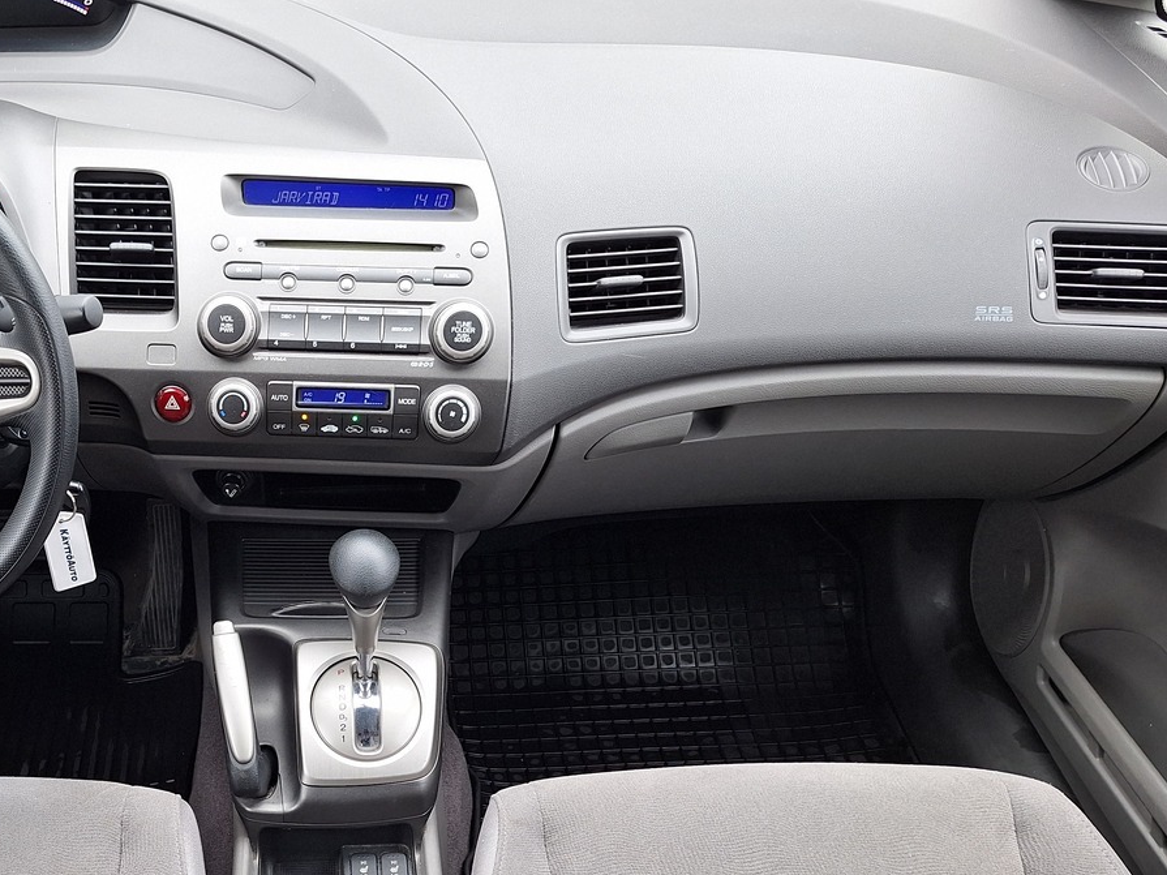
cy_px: 661
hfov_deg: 48.1
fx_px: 1247
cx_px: 280
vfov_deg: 37.7
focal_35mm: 37
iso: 64
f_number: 1.8
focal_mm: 5.54
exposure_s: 1/100
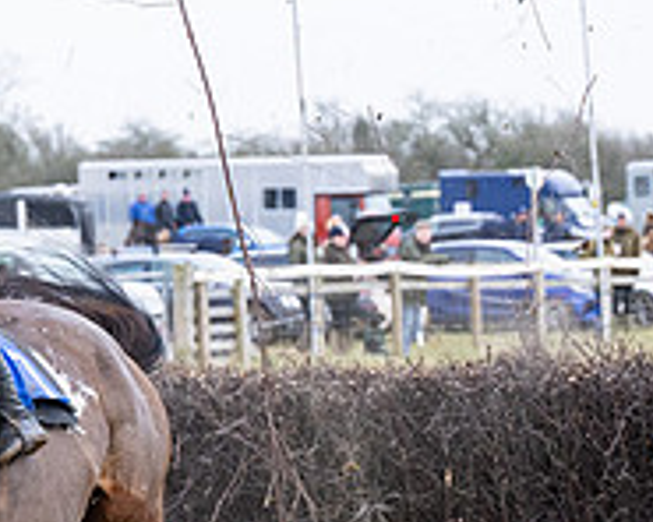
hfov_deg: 6.4
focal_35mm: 301
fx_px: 5817
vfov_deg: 5.1
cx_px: 166
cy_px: 577
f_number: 4
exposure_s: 1/800
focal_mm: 70
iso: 800
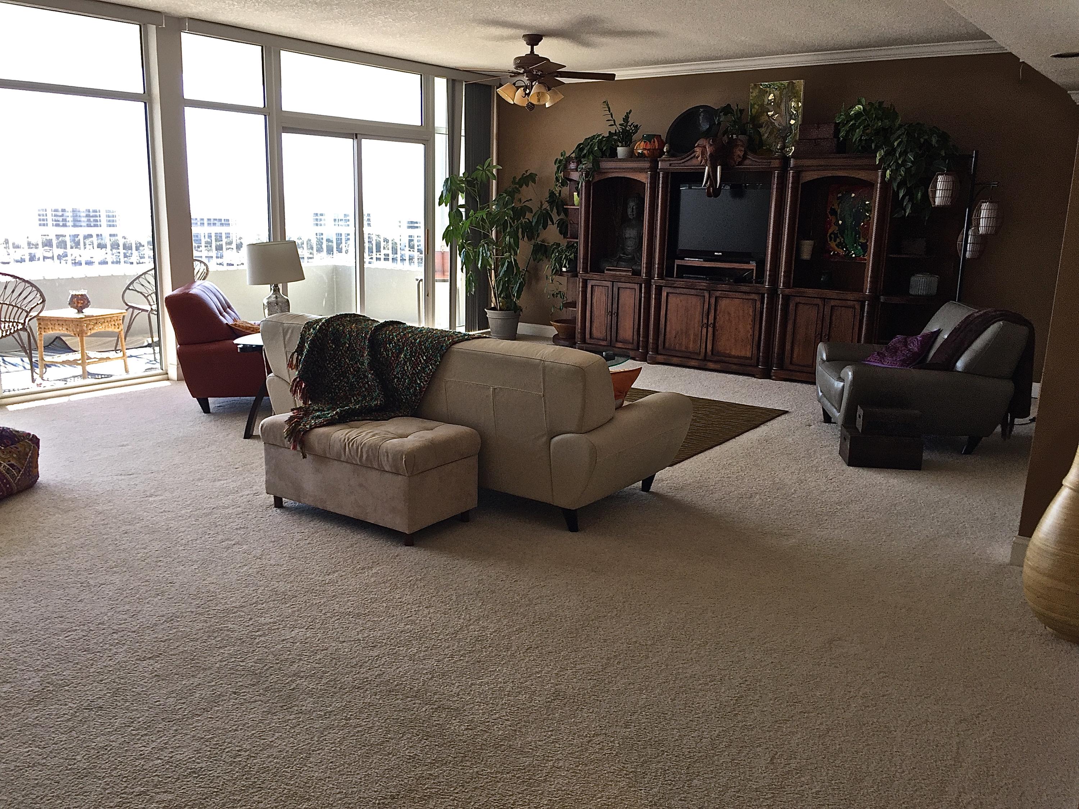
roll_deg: -2.1
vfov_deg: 48.2
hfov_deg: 61.7
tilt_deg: -11.3
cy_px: 404
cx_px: 540
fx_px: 904
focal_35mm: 29
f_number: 2.2
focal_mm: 4.15
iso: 32
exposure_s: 1/120
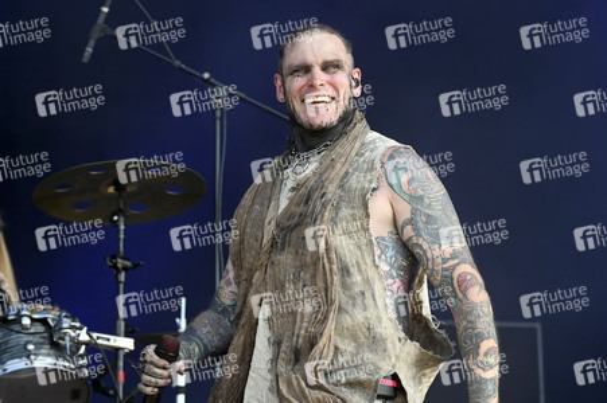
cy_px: 202
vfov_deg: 11.0
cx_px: 304
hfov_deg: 16.4
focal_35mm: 125
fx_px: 2106
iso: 320
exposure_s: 1/500
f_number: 4
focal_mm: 125
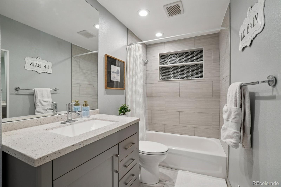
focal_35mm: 15
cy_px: 94
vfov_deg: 77.3
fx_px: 117
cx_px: 140
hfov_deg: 100.4
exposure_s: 1/13
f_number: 8
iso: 400
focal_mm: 10
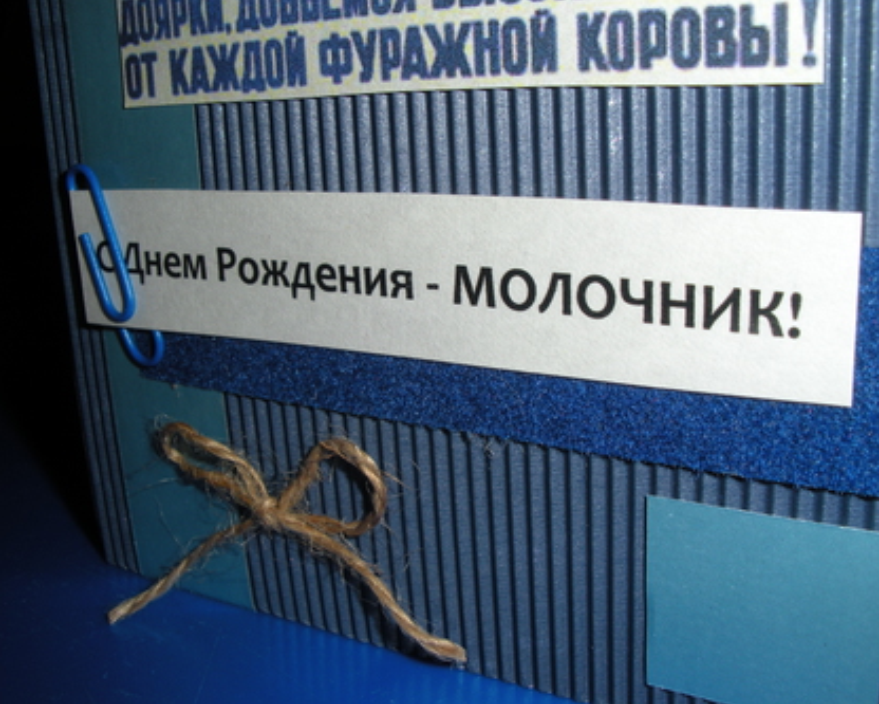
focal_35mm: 38
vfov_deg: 39.2
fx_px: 989
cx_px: 469
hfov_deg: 47.9
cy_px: 355
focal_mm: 6.3
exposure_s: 1/60
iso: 64
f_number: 5.6
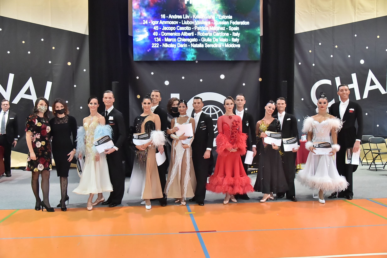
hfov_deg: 53.2
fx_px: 387
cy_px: 129
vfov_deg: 36.8
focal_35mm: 36
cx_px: 194
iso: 6400
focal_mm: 36
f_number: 5.6
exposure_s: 1/200
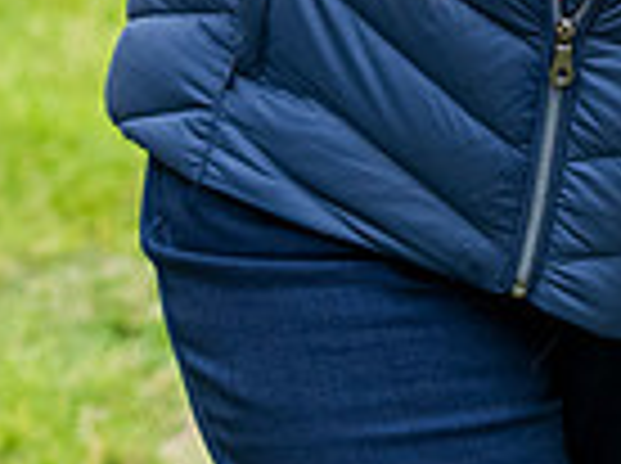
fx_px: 6125
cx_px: 664
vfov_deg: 4.3
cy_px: -467
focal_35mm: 342
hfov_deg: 5.8
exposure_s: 1/1250
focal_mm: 70
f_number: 5
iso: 800
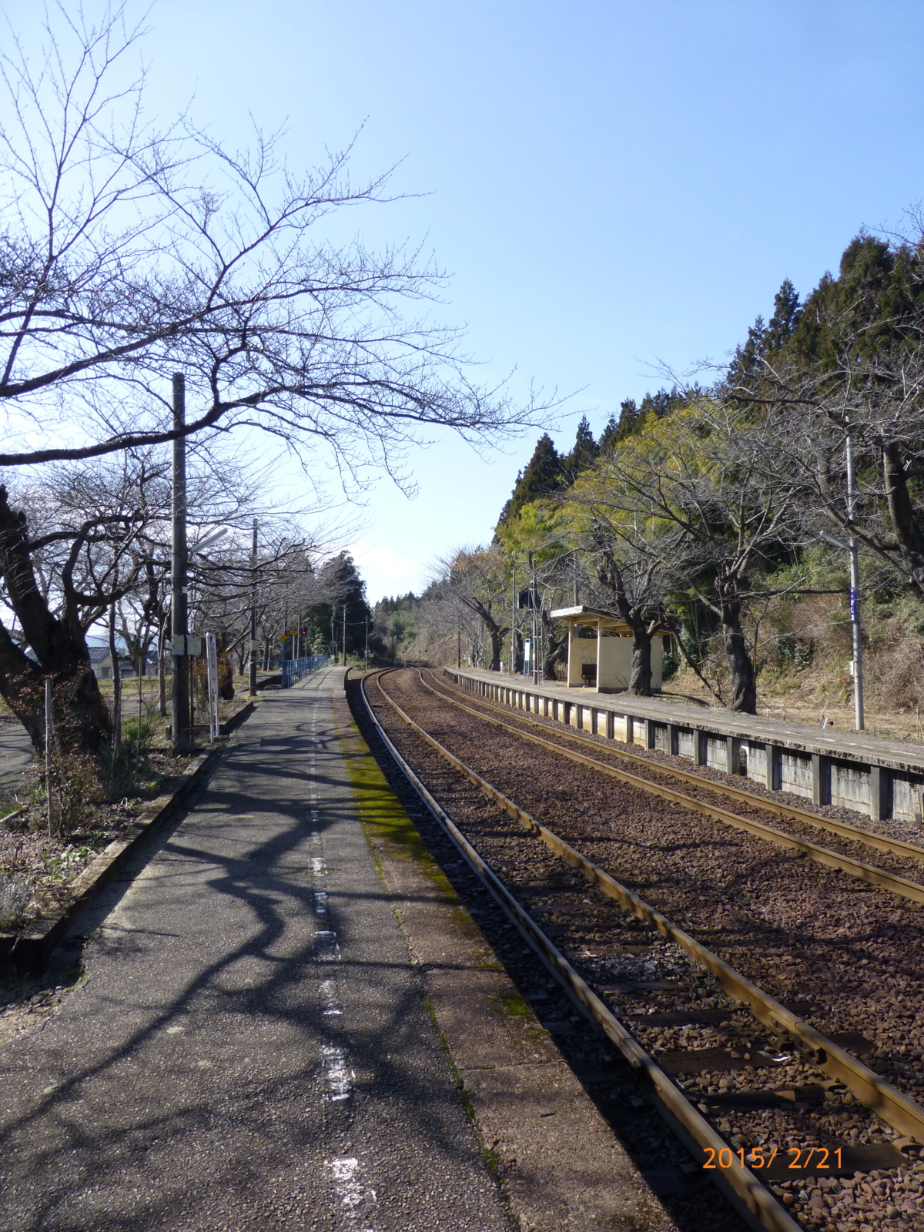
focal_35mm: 24
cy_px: 616
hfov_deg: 56.8
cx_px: 462
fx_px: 854
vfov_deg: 71.6
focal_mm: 4.3
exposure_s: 1/400
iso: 100
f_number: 4
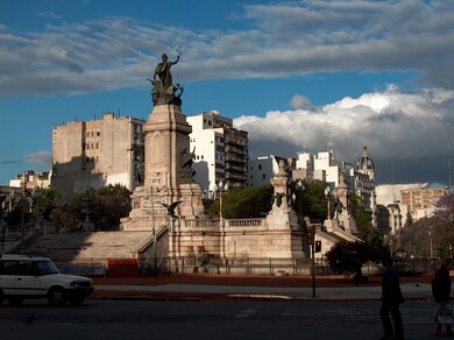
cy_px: 170
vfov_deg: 24.0
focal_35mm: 61
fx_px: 800
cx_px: 227
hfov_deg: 31.7
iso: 100
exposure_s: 1/971
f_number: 4.9
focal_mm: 12.53
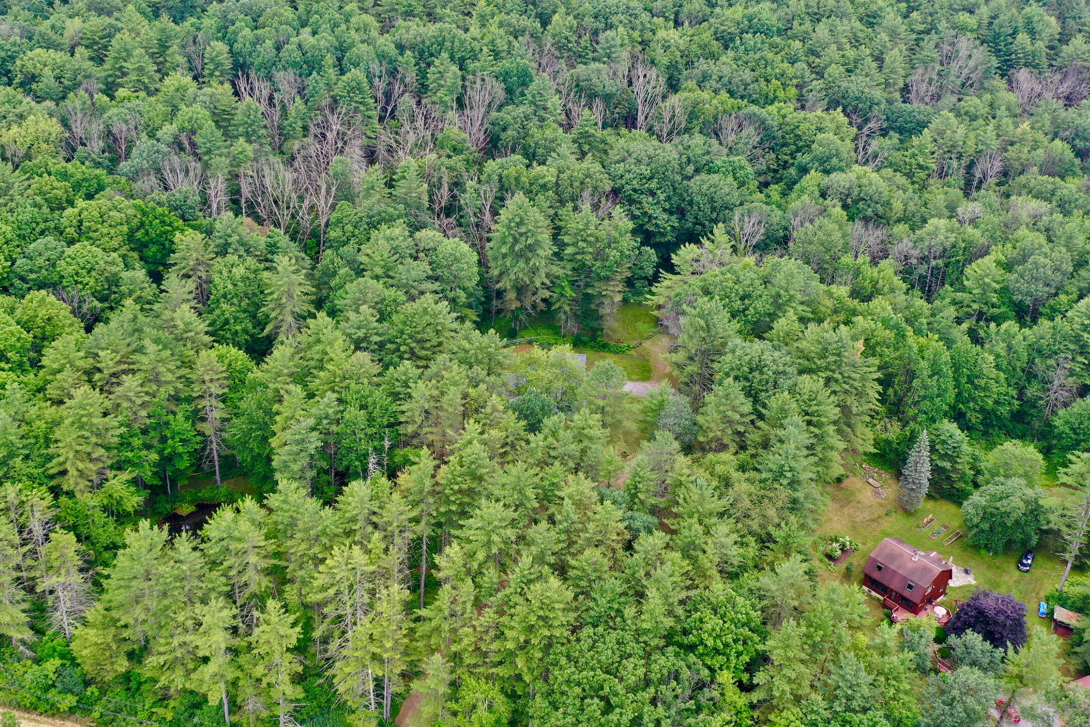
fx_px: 1181
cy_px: 392
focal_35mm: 39
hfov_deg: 49.5
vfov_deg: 34.2
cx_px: 519
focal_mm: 10.26
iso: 100
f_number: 4
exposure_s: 1/120
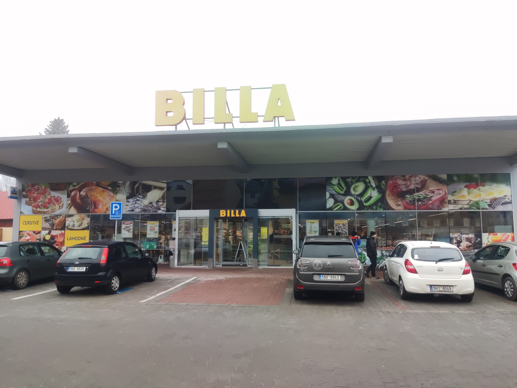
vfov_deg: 54.9
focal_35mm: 25
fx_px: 373
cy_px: 194
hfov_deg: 69.4
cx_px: 258
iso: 50
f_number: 1.79
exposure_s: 1/104
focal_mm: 4.71
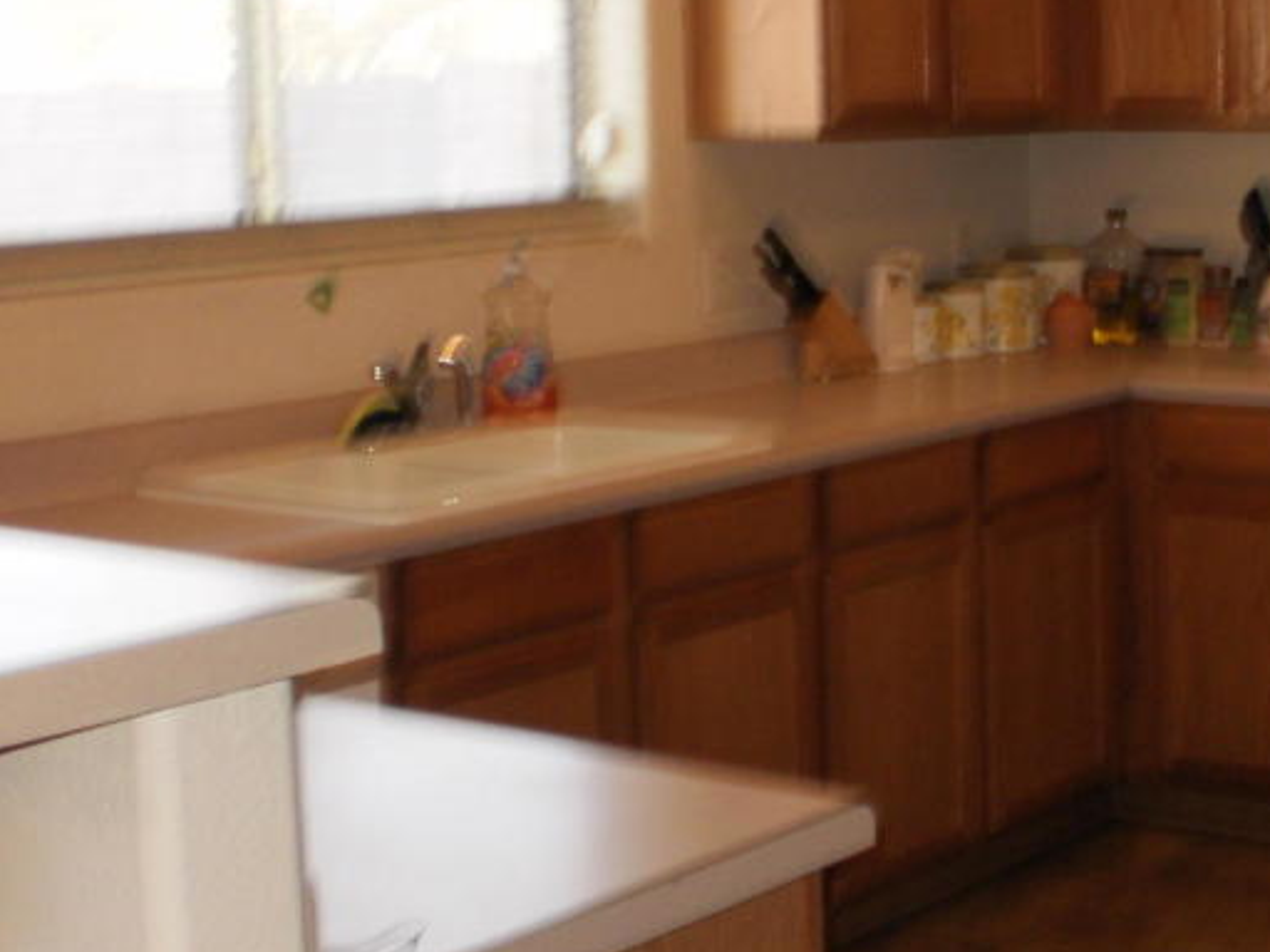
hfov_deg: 24.9
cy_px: 347
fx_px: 2788
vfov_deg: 19.3
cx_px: 1148
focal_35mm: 76
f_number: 3.1
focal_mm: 6.3
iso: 125
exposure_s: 1/30
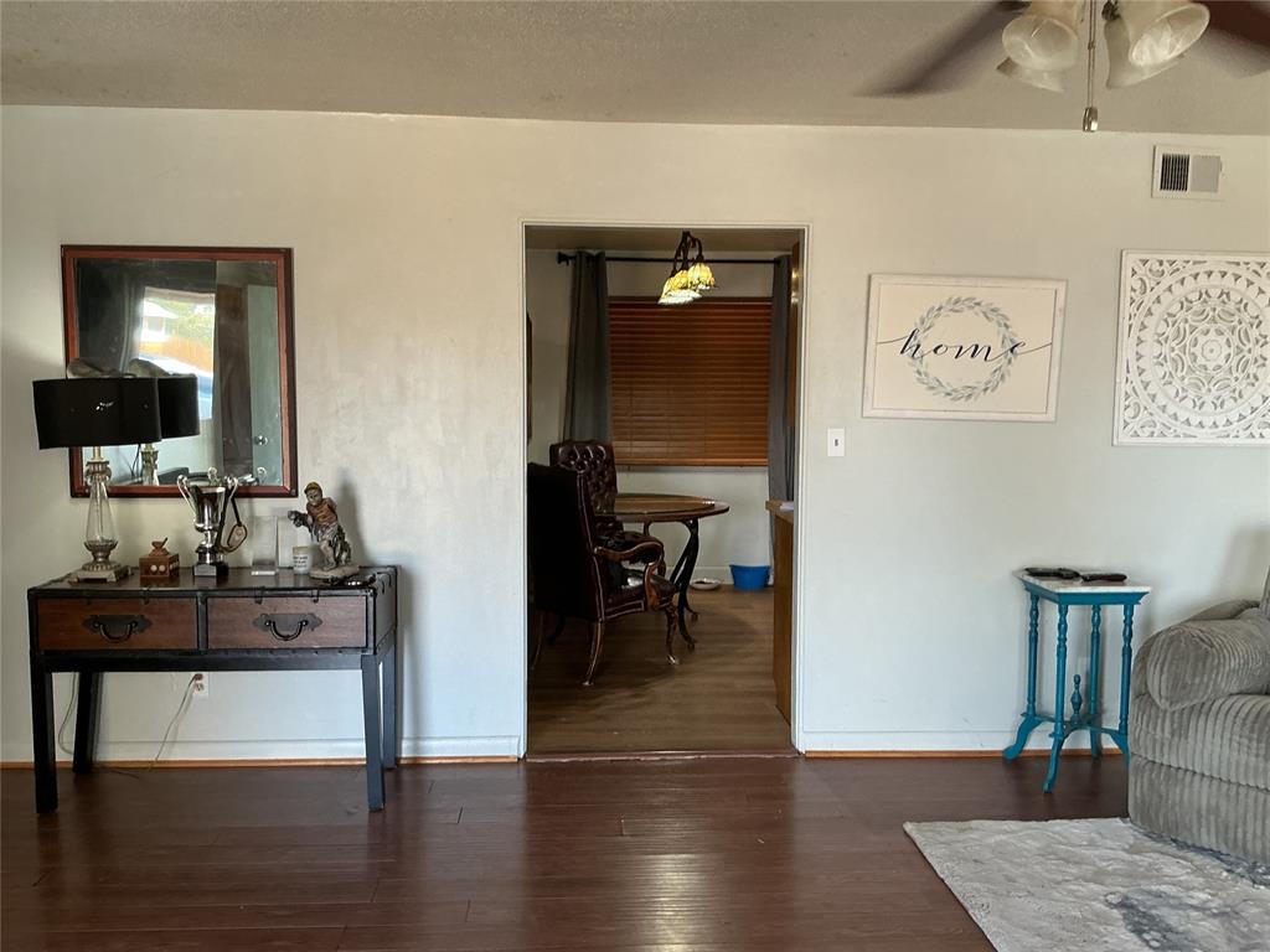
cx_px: 635
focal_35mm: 29
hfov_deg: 61.7
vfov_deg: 48.2
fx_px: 1064
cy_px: 476
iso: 80
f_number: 1.8
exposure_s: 1/60
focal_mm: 3
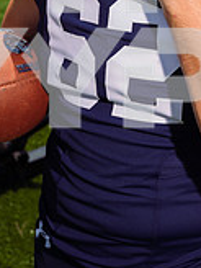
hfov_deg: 13.3
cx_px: 108
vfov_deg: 17.1
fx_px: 859
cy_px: -36
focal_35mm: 111
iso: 50
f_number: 6.3
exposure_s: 1/250
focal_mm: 42
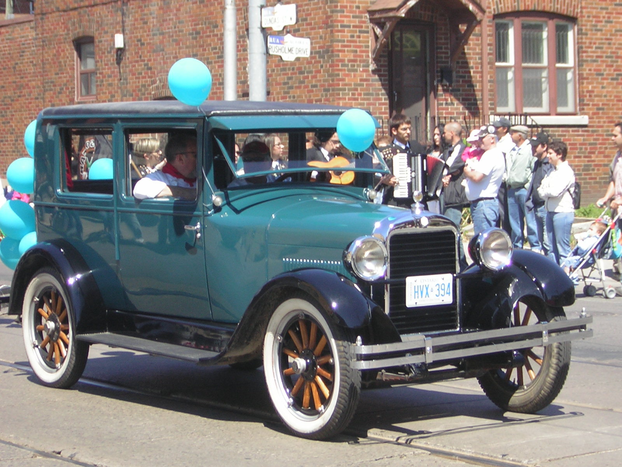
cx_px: 311
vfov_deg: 13.7
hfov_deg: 18.2
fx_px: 1941
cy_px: 234
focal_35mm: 108
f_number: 4.7
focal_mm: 14.1
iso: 50
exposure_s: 1/173
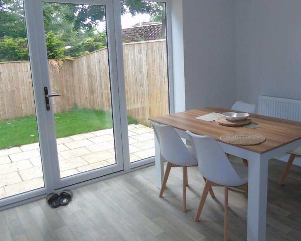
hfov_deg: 55.4
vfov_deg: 45.7
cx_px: 174
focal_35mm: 32
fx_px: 285
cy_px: 103
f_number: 3.4
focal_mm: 4.4
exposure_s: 1/40
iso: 80
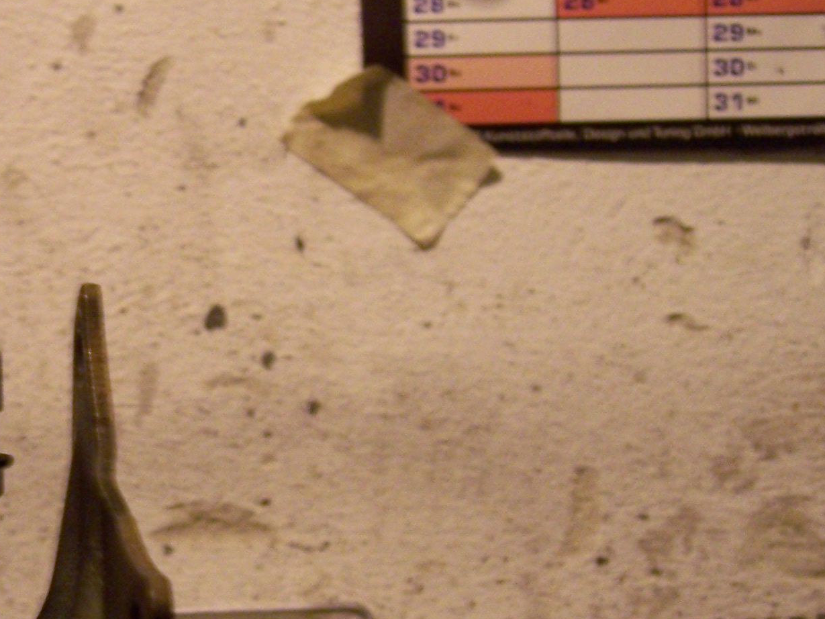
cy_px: 380
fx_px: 1788
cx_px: 1
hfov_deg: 24.8
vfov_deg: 19.6
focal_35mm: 75
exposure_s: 1/15
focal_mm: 6
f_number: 3
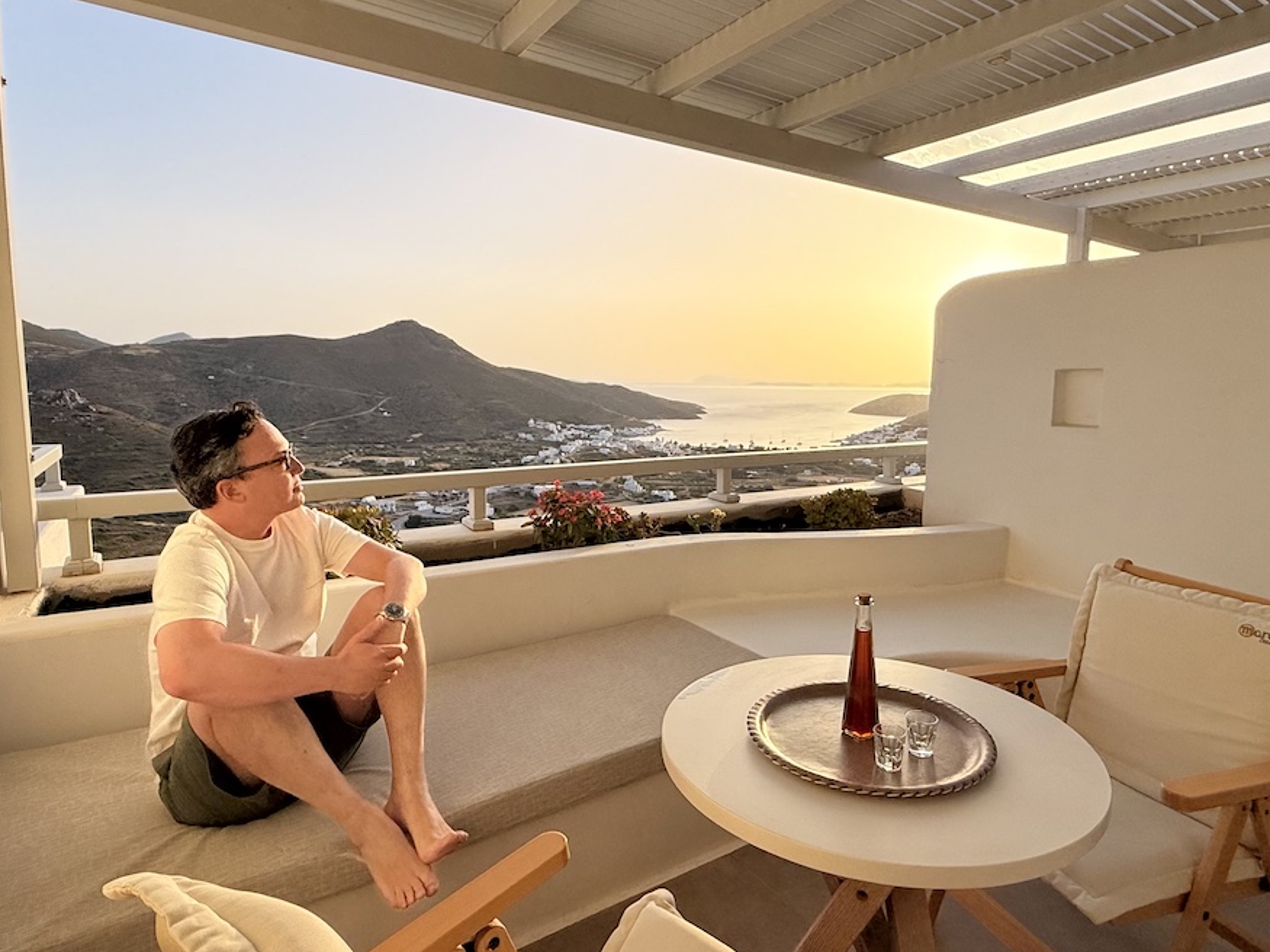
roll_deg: -0.7
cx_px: 666
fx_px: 587
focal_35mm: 16
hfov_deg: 94.4
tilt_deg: -5.1
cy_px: 453
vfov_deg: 78.0
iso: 64
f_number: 2.2
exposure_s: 1/1497
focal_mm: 2.22
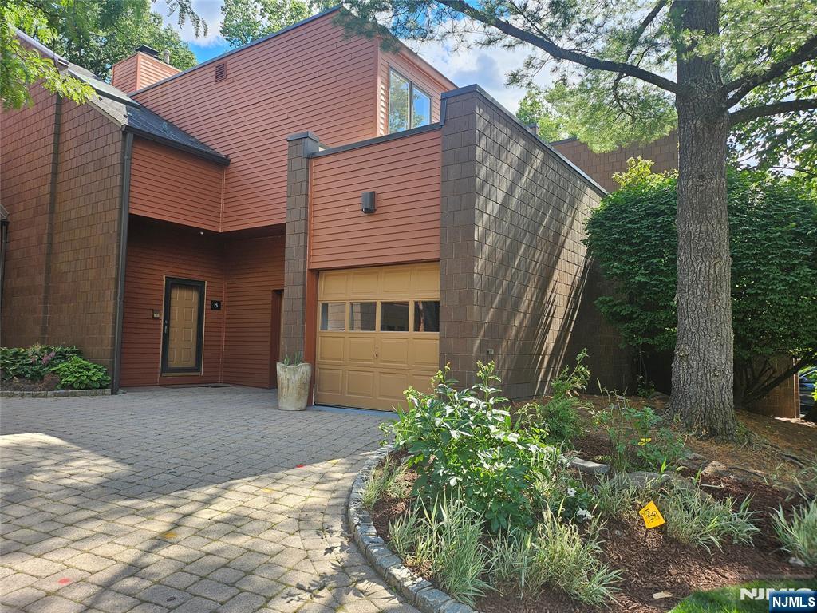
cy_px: 306
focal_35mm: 24
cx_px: 408
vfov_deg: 56.8
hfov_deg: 71.6
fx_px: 566
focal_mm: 5
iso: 50
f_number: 1.8
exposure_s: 1/601
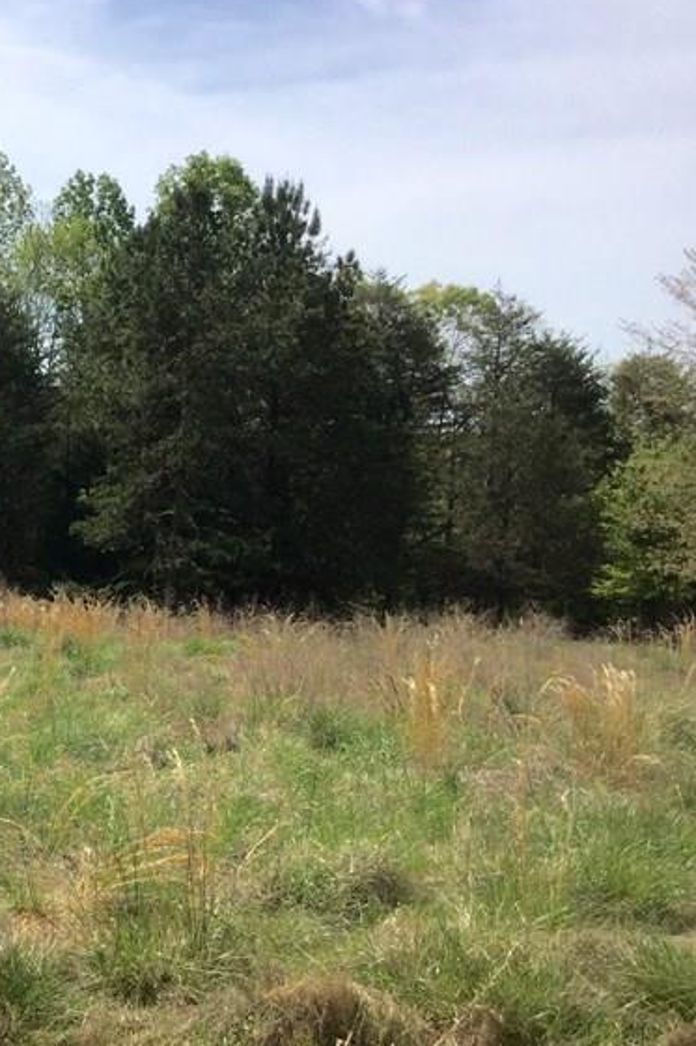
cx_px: -140
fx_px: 1712
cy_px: 661
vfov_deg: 33.8
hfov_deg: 21.4
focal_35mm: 59
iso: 25
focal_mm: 3.3
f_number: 2.4
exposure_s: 1/2203
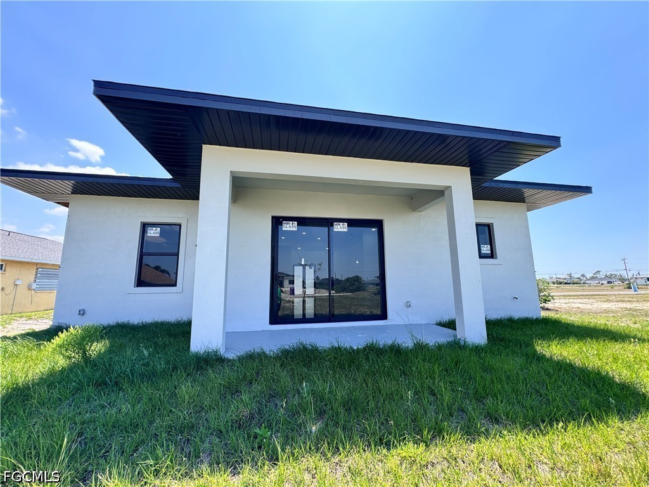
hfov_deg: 102.1
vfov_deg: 85.7
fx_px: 262
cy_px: 244
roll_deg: +1.1
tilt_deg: +12.8
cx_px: 324
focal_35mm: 14
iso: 40
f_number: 2.2
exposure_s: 1/488
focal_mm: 2.22
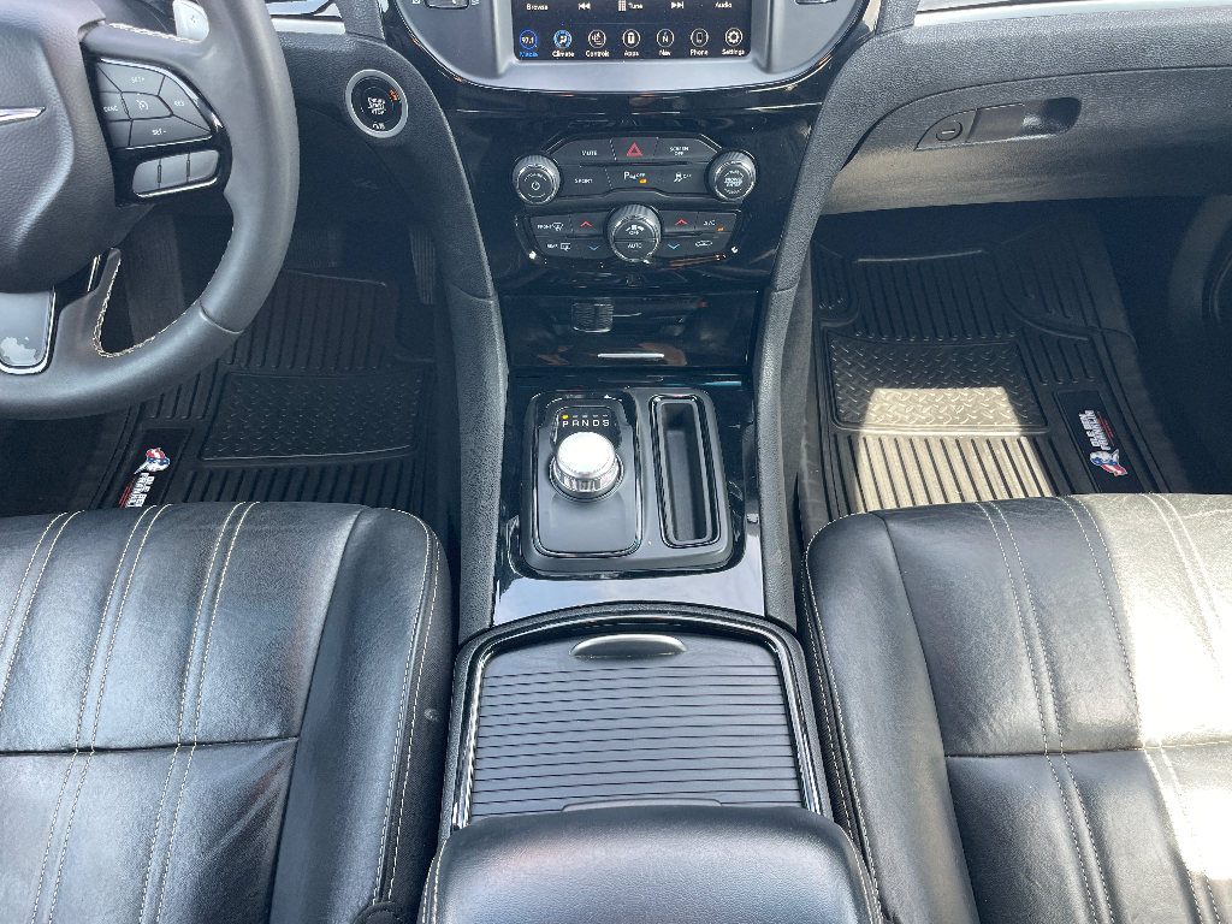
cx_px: 616
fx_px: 925
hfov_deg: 67.3
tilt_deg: -49.4
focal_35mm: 26
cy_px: 462
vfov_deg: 53.1
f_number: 1.6
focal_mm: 4.2
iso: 100
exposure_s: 1/121
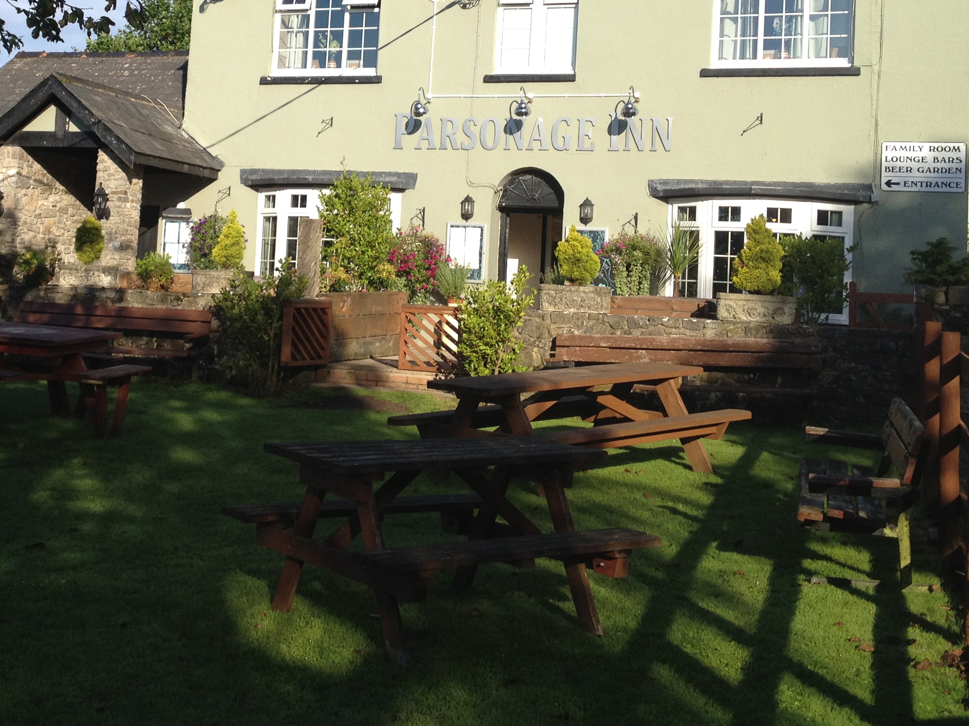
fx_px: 1568
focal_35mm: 56
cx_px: 344
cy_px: 153
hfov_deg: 34.1
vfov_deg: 25.7
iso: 64
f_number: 2.4
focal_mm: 4.28
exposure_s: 1/1175
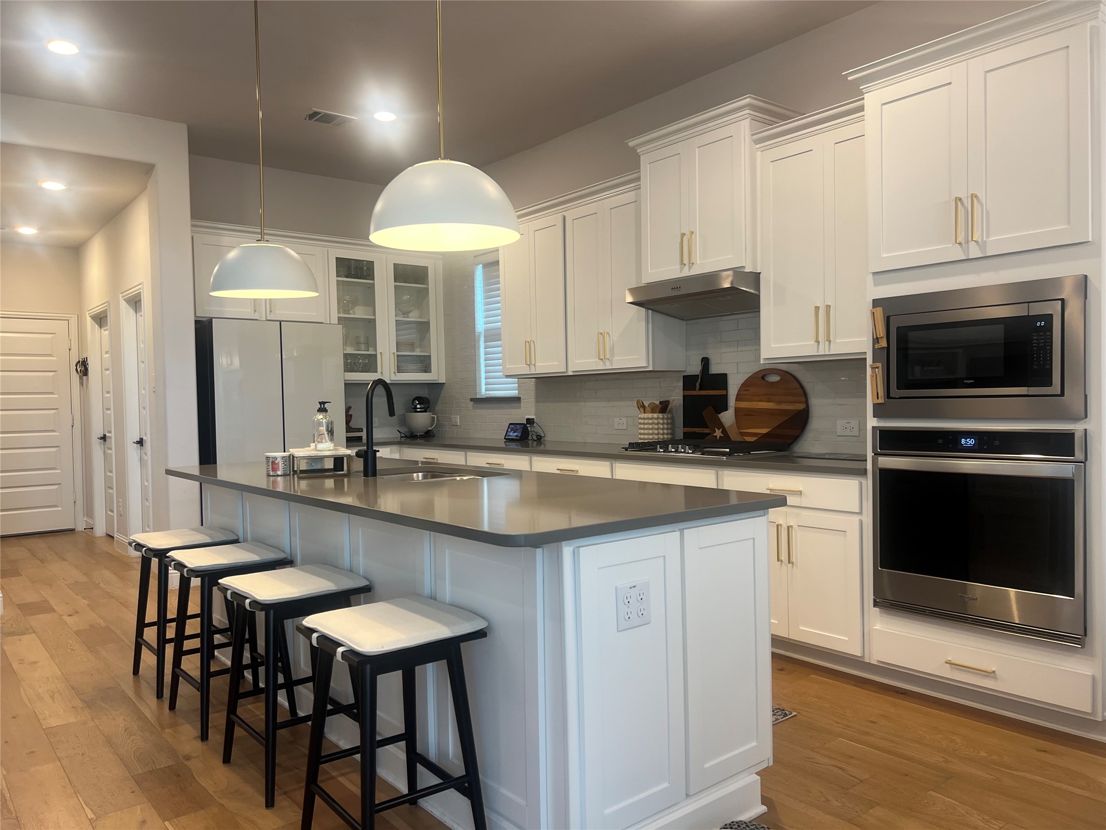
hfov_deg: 67.3
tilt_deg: -1.6
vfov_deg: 53.1
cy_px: 415
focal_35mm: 26
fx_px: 831
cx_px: 553
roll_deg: +0.6
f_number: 1.5
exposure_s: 1/120
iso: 125
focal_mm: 5.7
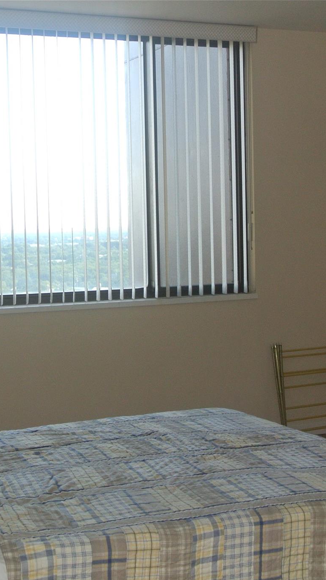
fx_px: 1014
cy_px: 290
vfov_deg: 31.9
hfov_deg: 18.3
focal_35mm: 66
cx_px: 139
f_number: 4.2
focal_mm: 15.7
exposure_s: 1/125
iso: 160
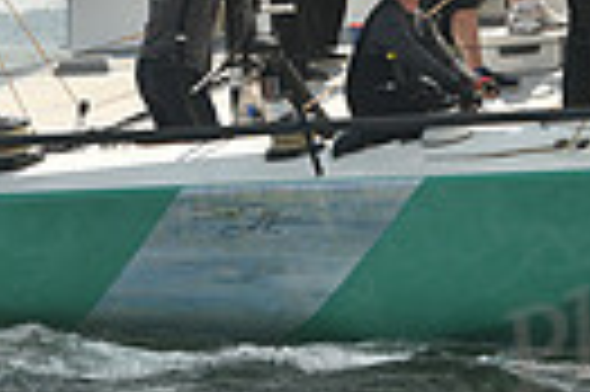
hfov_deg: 4.8
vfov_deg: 3.2
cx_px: 275
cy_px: 110
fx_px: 7104
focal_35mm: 434
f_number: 5.6
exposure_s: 1/640
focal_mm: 98
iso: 250
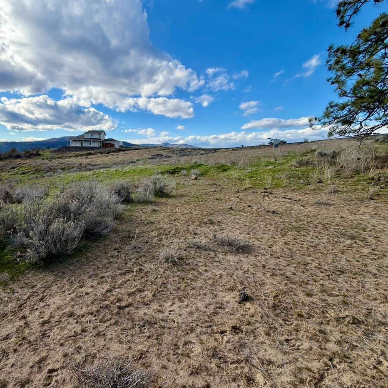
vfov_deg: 84.0
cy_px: 190
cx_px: 142
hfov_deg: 82.1
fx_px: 216
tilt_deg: -7.3
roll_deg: -1.7
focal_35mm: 17
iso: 32
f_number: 2.2
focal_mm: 2.22
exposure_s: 1/864
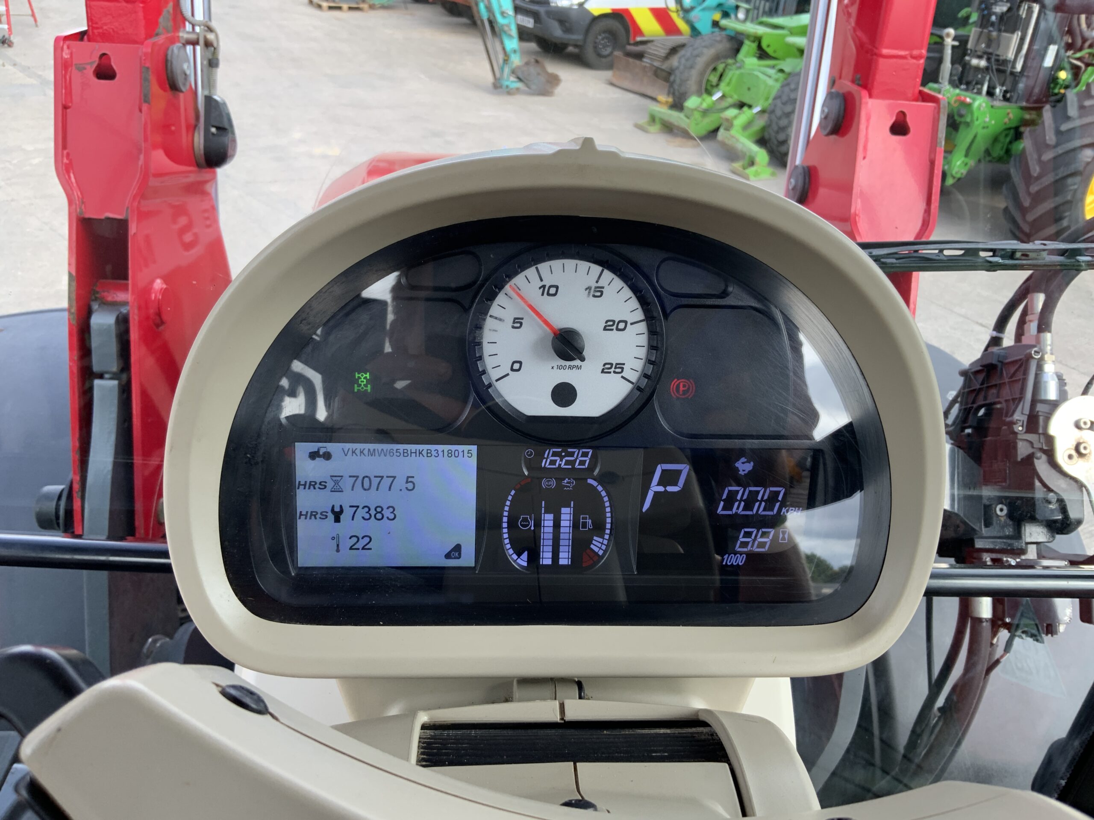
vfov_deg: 48.2
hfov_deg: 61.7
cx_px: 547
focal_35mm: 29
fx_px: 917
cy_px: 410
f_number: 1.8
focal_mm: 3
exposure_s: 1/122
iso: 20
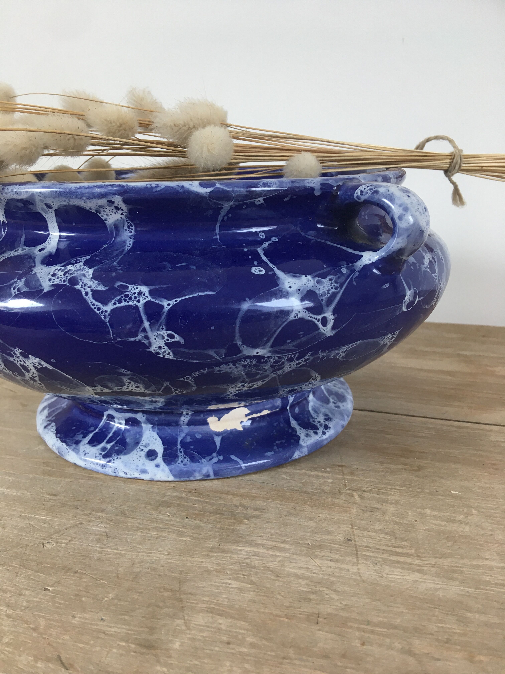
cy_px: 337
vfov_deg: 61.7
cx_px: 252
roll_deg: -0.4
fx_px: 564
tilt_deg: -14.9
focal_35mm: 29
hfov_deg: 48.2
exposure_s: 1/33
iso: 25
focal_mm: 4.15
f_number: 2.2
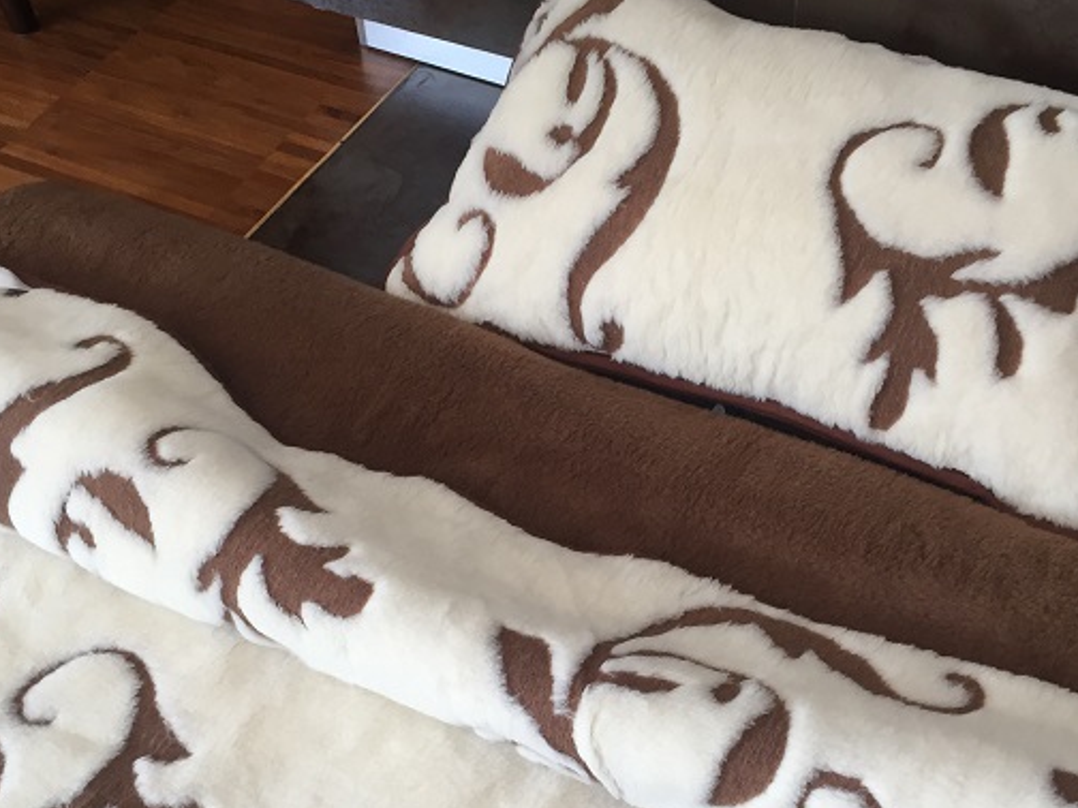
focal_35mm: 46
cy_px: 571
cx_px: 590
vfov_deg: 31.1
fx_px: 1433
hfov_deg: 41.2
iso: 32
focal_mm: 4.15
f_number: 2.2
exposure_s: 1/33
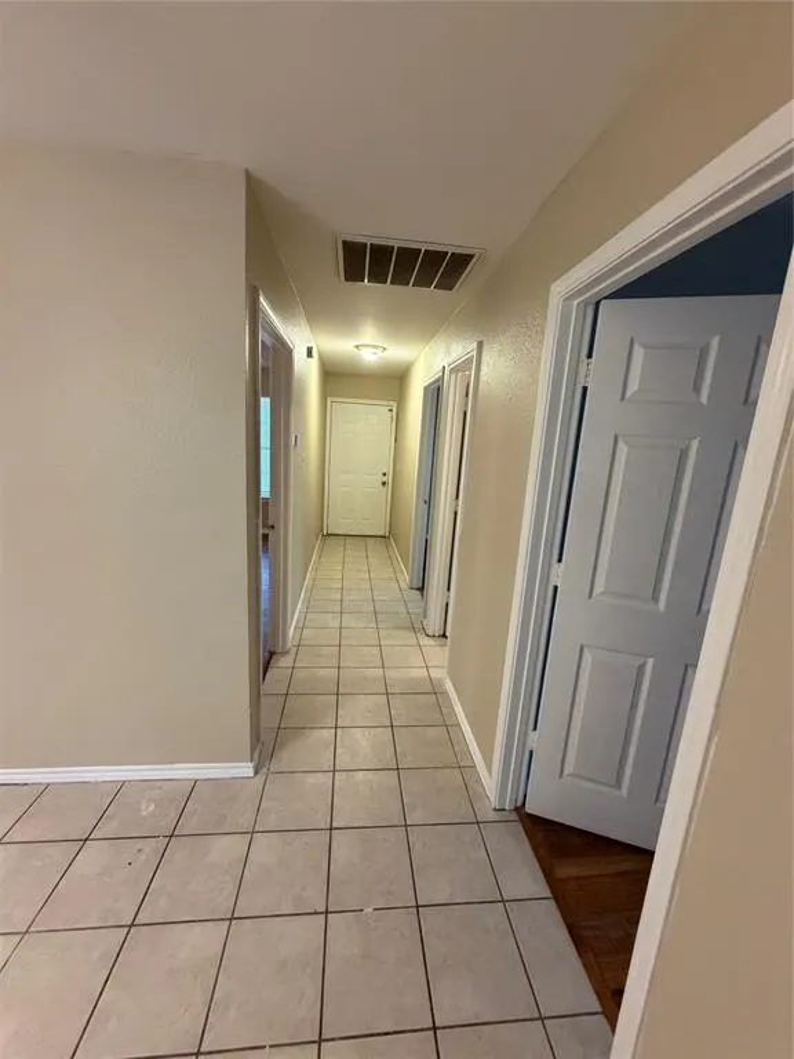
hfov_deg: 85.7
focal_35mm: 14
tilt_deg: -13.9
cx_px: 397
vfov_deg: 102.1
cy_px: 530
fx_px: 428
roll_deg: -4.9
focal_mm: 2.22
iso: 500
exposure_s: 1/60
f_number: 2.2
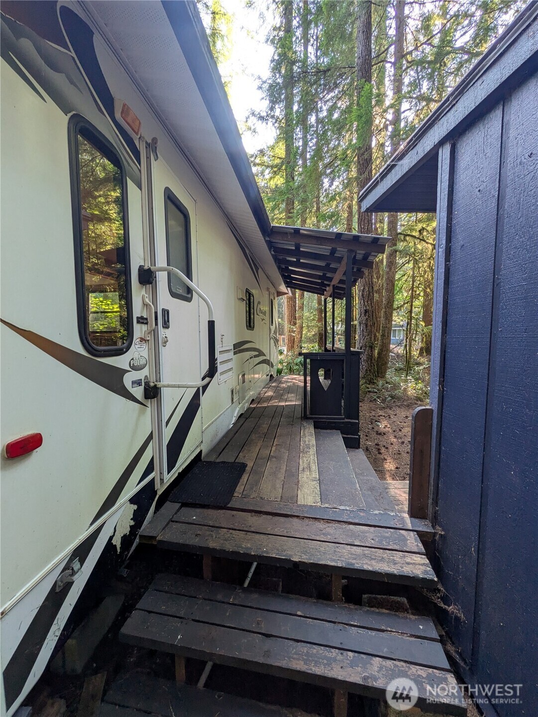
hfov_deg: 85.7
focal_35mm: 14
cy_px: 358
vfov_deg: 102.0
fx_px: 290
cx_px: 269
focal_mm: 1.83
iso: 55
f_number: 2.2
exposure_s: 1/60
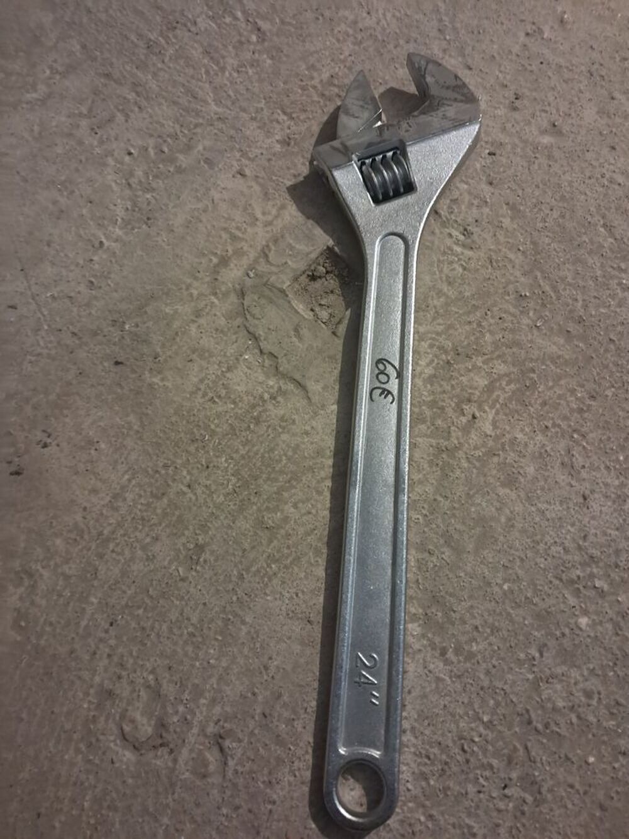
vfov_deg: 65.3
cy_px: 420
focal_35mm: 27
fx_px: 654
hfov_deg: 51.4
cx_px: 314
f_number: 1.8
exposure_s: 1/25
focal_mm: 4
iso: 800
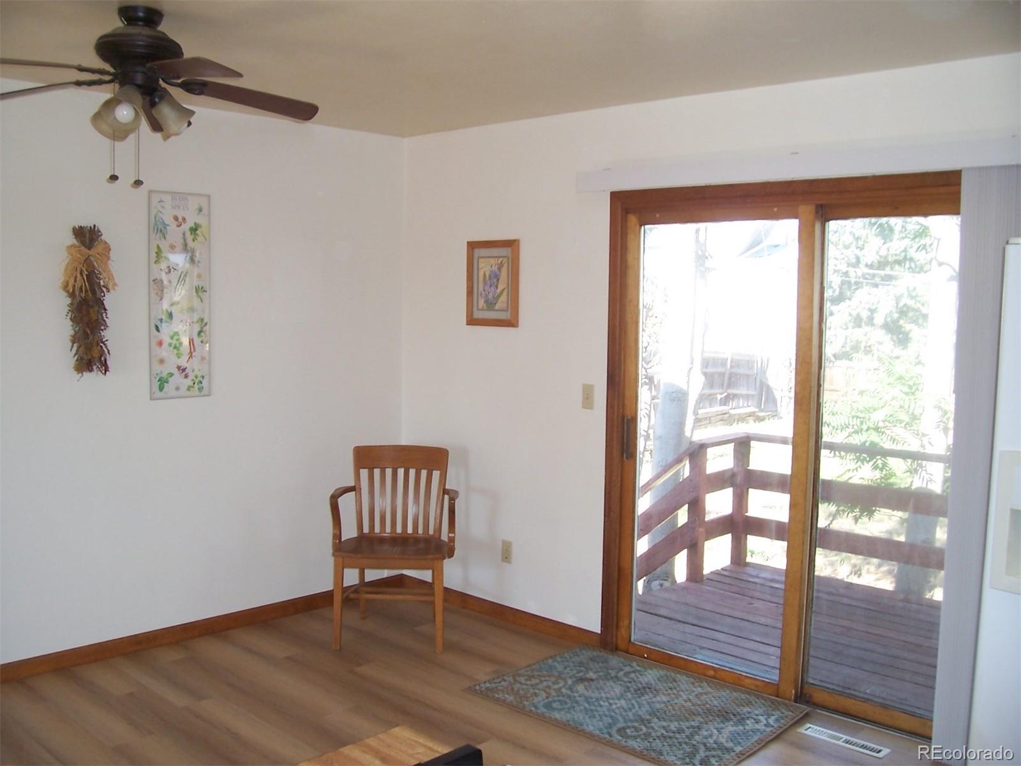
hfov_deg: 54.0
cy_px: 383
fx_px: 1003
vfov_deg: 41.8
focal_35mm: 34
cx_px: 510
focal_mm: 5.6
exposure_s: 1/60
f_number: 2.7
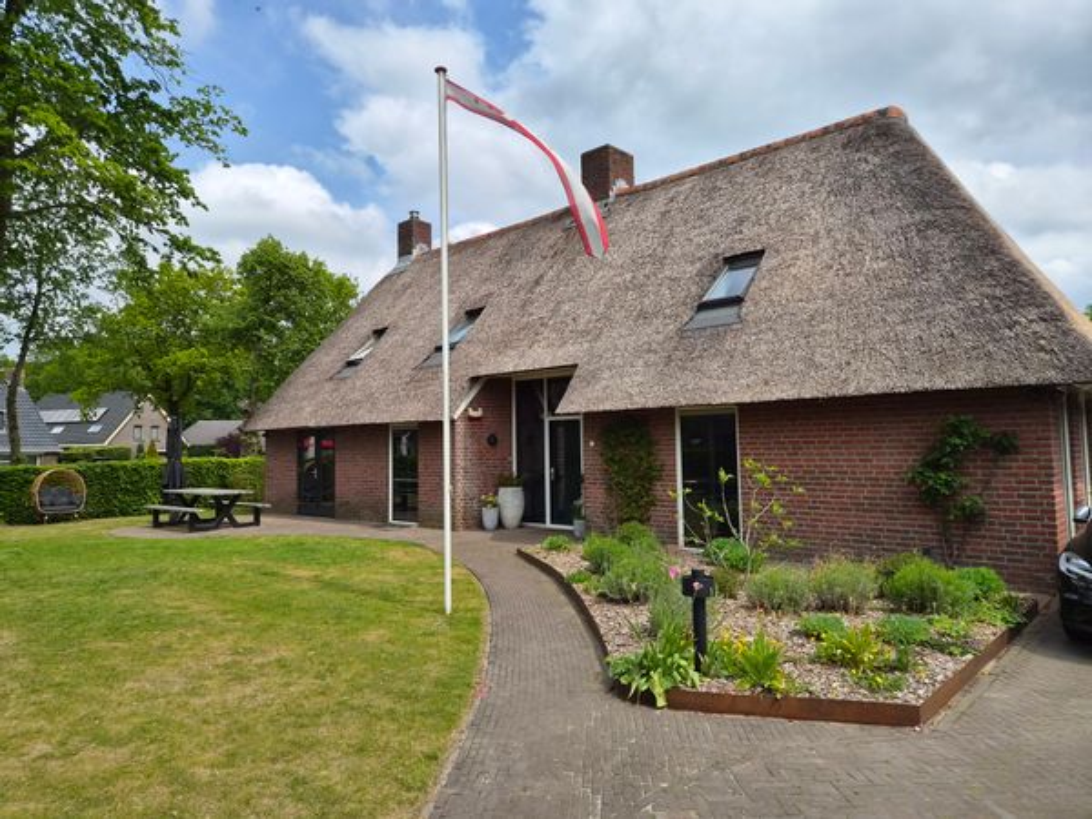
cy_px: 410
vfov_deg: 58.9
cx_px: 546
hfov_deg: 73.9
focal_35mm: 23
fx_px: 726
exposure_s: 1/4896
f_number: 1.8
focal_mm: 5.4
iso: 80
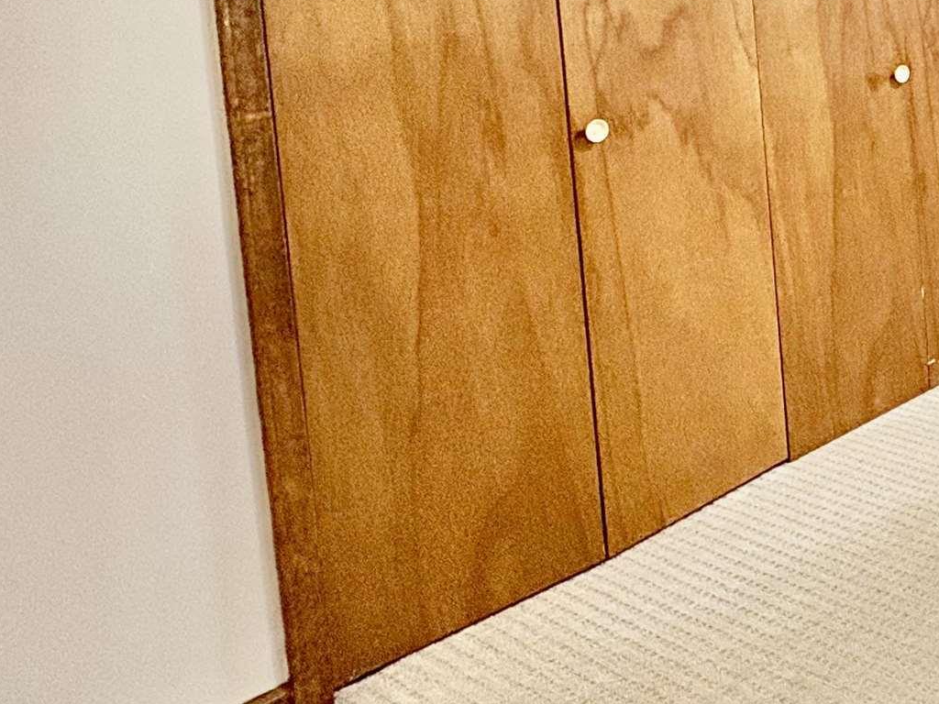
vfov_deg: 31.3
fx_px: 1139
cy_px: -28
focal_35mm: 42
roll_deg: +3.0
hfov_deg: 30.8
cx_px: 1315
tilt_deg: -3.2
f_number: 2.2
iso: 400
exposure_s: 1/60
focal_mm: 2.22
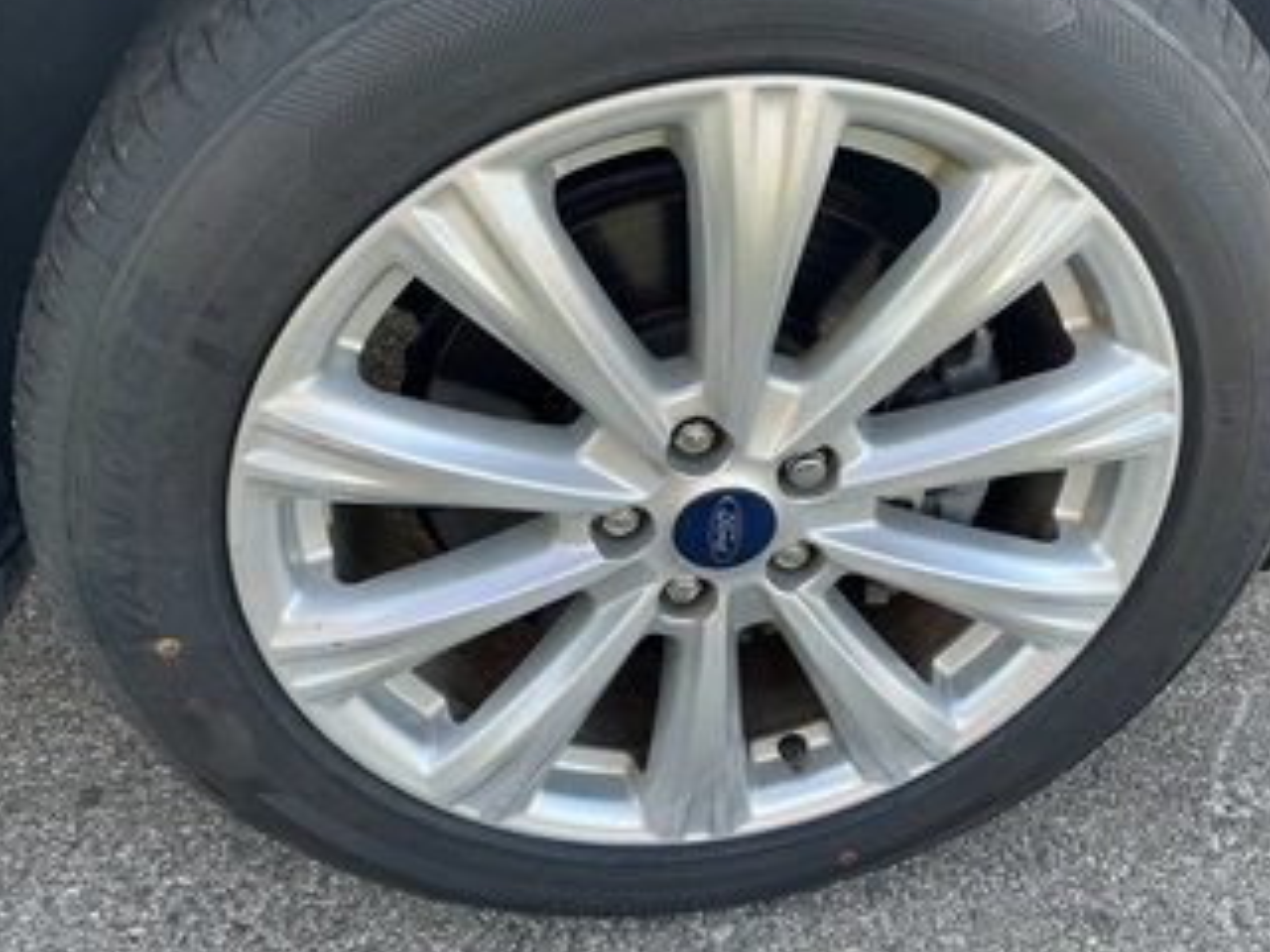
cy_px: 468
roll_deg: -1.9
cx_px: 702
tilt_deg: -36.9
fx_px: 1284
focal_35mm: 35
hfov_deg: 52.5
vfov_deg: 40.7
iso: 20
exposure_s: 1/122
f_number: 1.8
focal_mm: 3
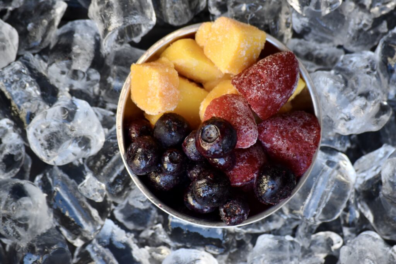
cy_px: 132
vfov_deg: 7.0
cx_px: 198
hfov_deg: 10.5
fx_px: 2145
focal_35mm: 195
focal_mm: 130
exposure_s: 1/250
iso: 900
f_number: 4.8
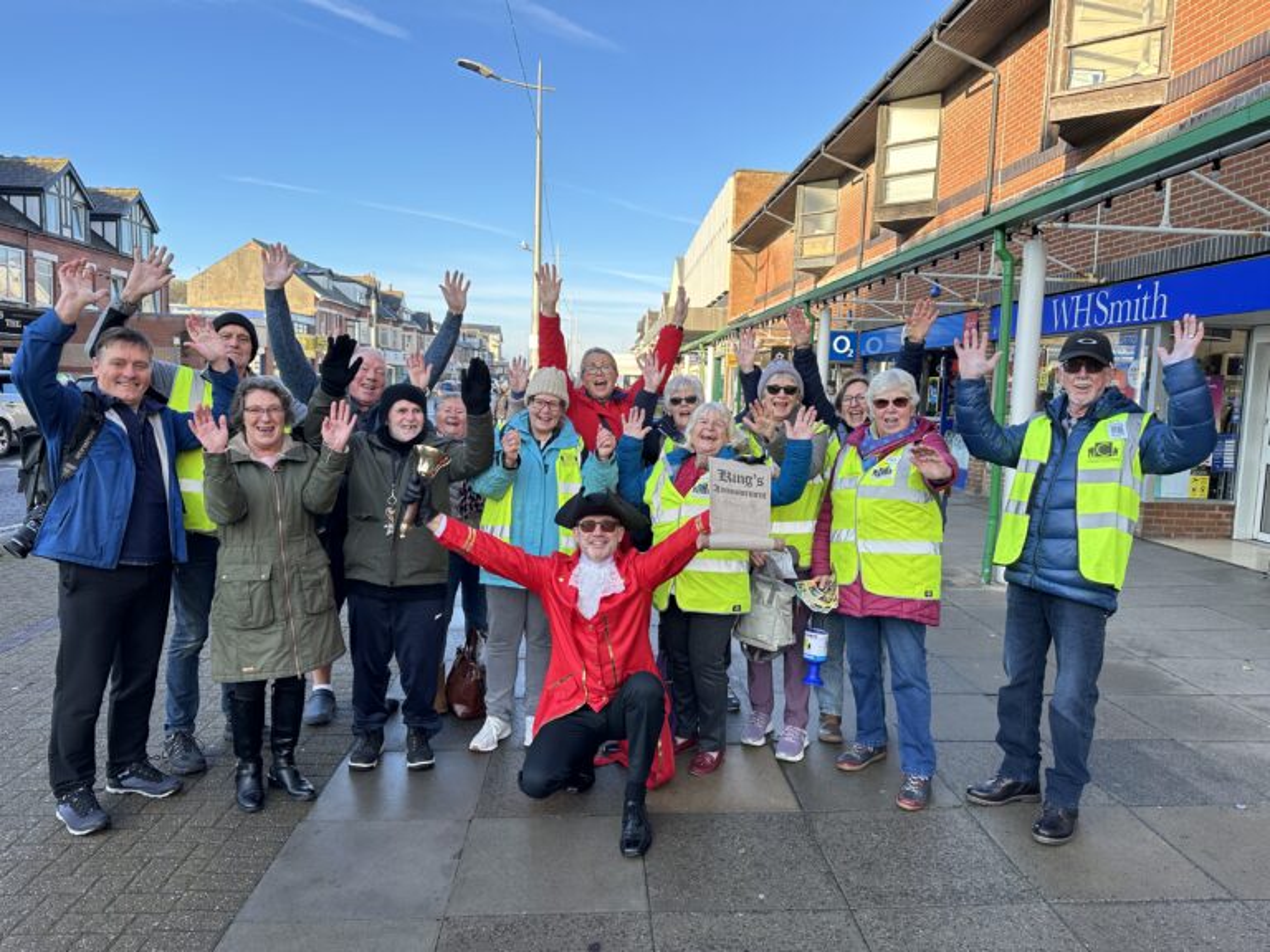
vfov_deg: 56.8
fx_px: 881
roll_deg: -1.6
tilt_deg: -5.7
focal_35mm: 24
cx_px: 635
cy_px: 476
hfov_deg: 71.6
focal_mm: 6.86
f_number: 1.78
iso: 80
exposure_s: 1/857
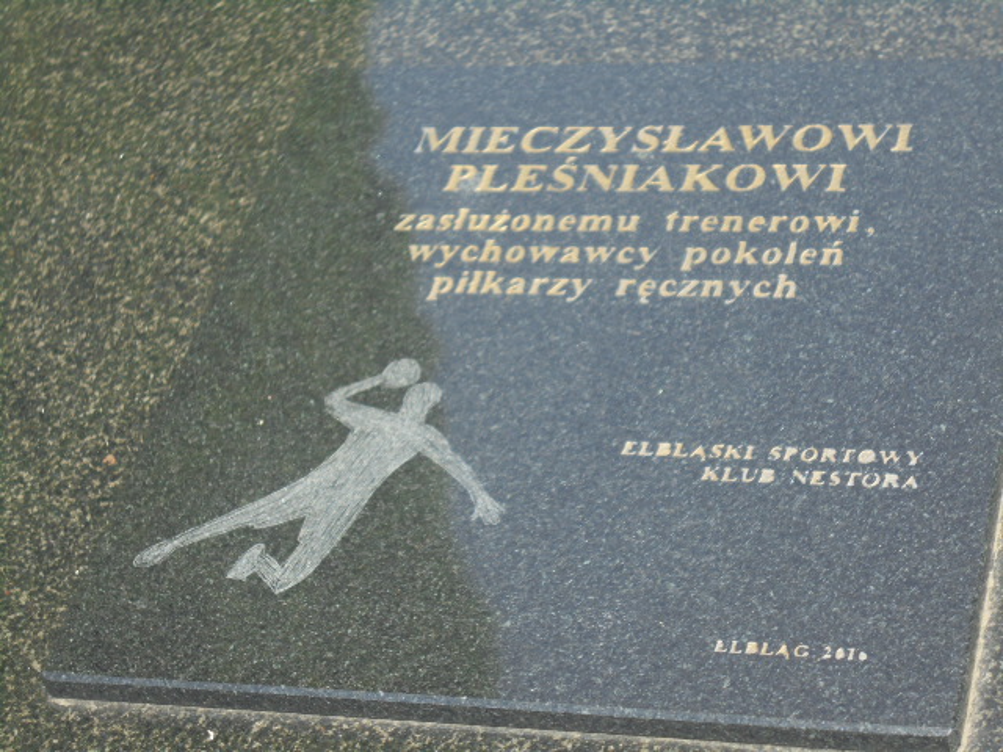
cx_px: 502
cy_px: 376
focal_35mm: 94
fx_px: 2724
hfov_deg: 20.9
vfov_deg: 15.7
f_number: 4.7
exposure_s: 1/250
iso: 100
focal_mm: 16.9
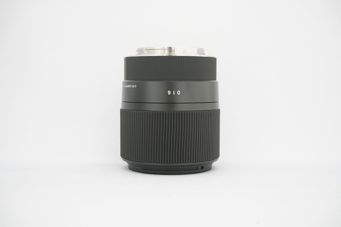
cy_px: 114
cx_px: 170
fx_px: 473
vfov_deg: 26.9
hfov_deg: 39.6
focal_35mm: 50
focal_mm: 50
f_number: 11
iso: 6400
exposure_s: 1/25
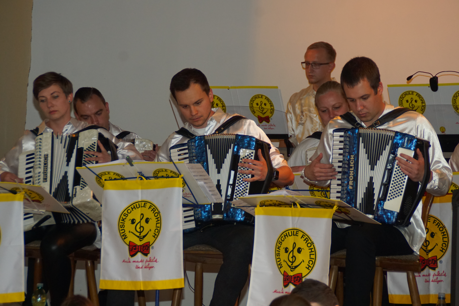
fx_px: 2869
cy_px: 153
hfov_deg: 9.1
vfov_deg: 6.1
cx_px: 230
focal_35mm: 225
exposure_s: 1/60
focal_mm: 150
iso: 1000
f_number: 6.3
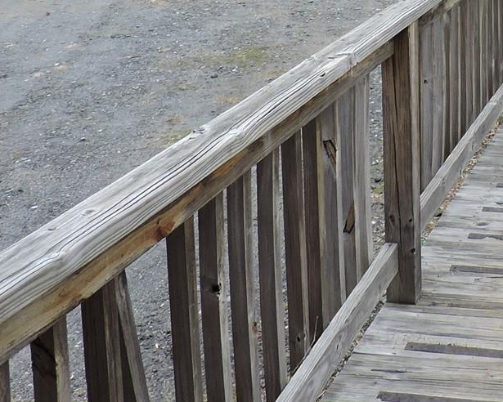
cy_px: -156
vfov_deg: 18.0
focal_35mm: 78
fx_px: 1161
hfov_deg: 23.1
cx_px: 544
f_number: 3
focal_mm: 4.3
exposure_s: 1/500
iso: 100
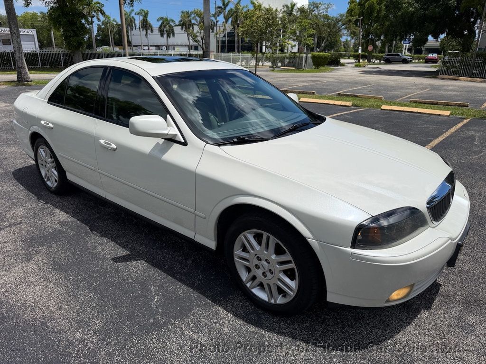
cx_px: 243
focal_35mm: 24
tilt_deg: -19.6
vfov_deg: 56.8
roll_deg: -1.1
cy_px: 182
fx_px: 337
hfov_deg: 71.6
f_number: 1.78
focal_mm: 6.76
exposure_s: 1/9091
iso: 80
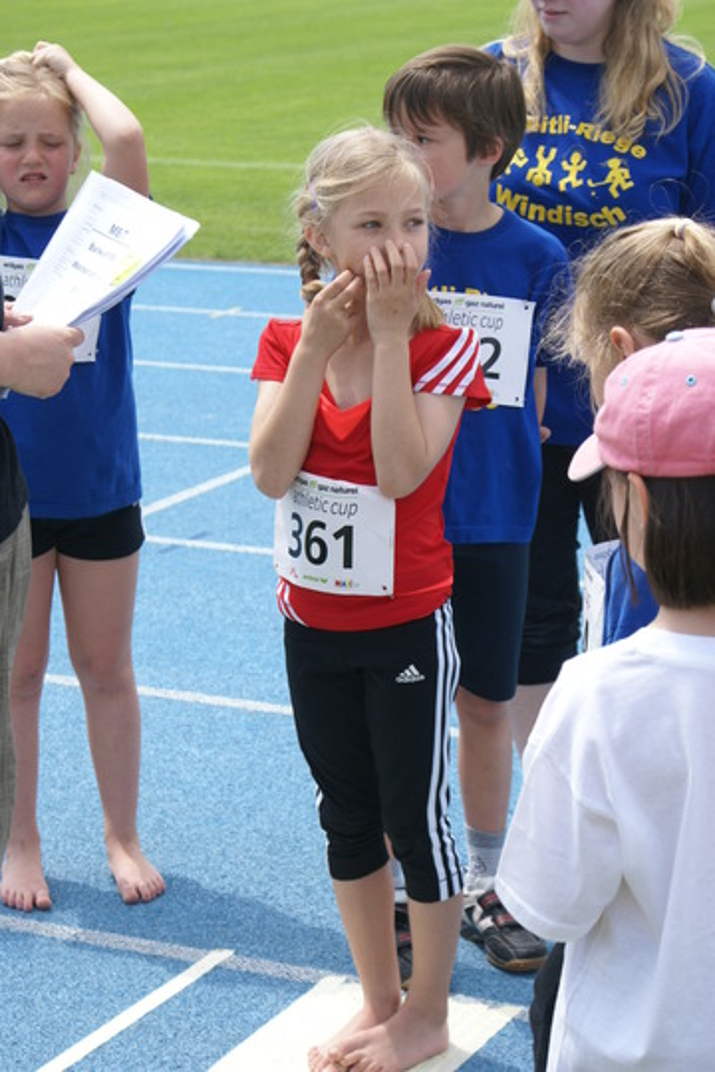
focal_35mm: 90
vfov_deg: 22.6
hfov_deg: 15.2
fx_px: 2681
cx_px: 358
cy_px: 536
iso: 100
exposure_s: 1/200
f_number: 6.3
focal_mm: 60
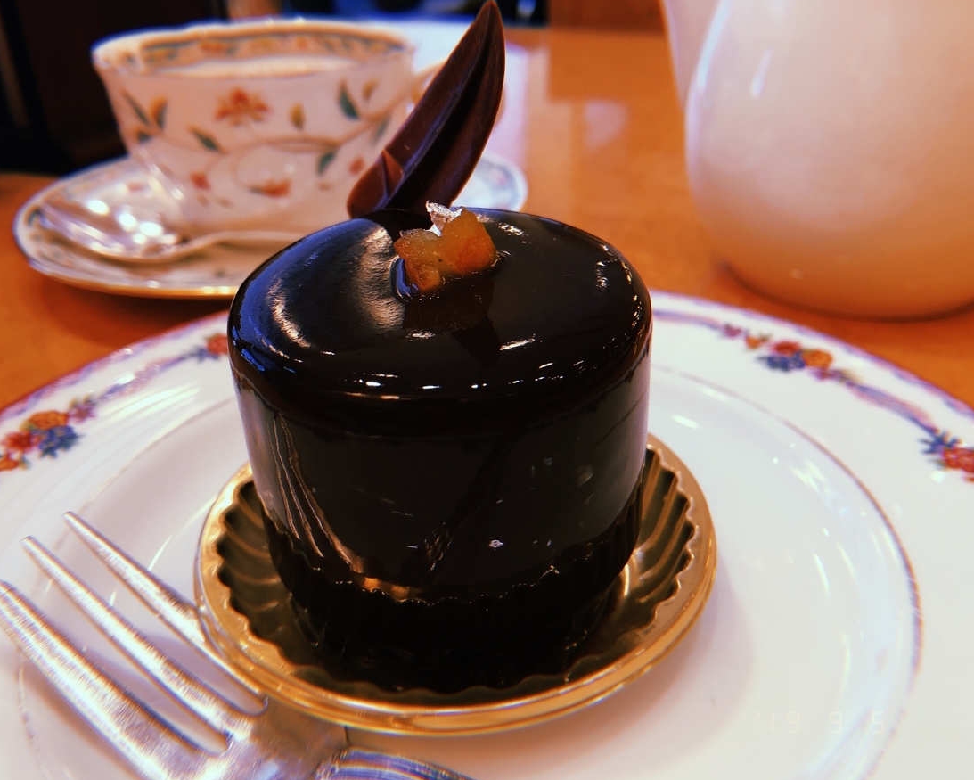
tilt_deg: -29.4
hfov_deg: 58.7
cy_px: 387
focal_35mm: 30
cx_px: 511
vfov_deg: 48.5
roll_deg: +0.7
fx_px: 865
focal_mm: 3.99
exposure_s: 1/17
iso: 40
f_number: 1.8
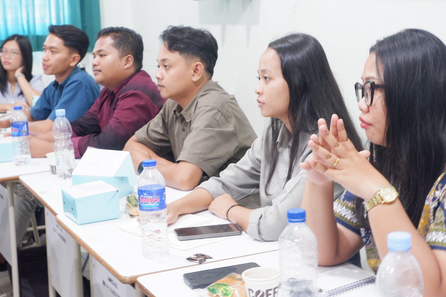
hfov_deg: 31.0
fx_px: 805
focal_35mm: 65
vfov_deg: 20.9
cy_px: 148
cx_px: 223
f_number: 5.6
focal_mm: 43.2
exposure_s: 1/10
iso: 3200
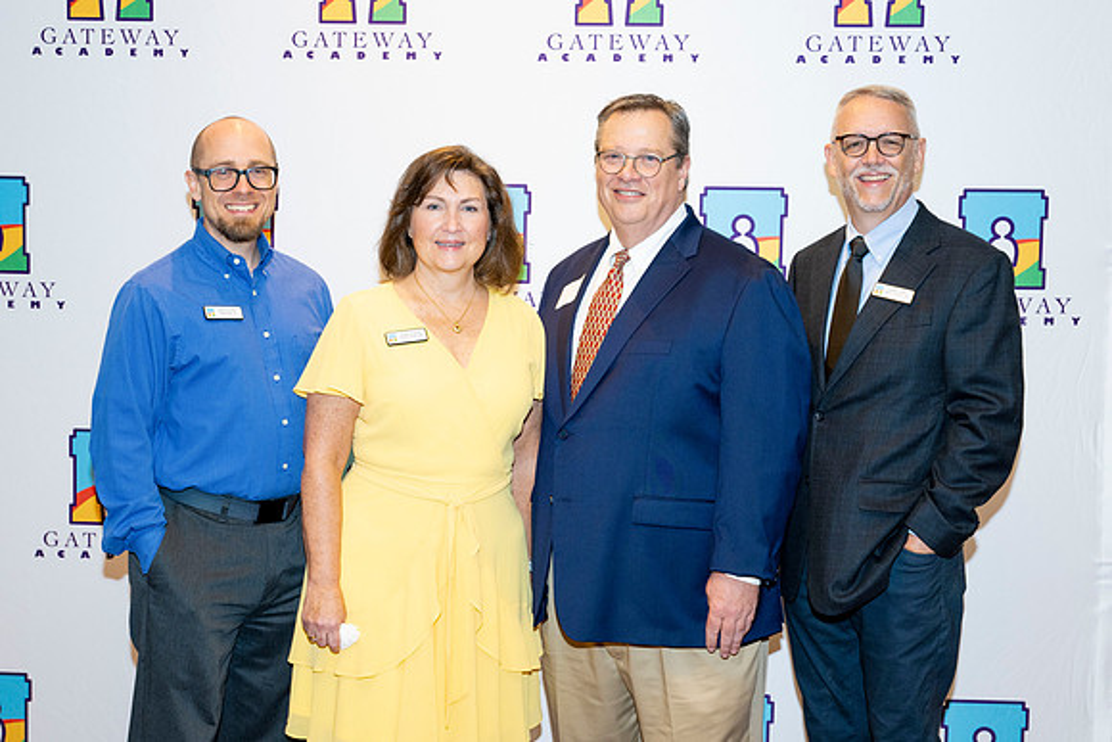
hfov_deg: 36.9
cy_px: 369
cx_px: 539
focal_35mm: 54
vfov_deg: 25.1
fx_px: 1664
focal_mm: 50
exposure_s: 1/100
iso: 1000
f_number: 5.6
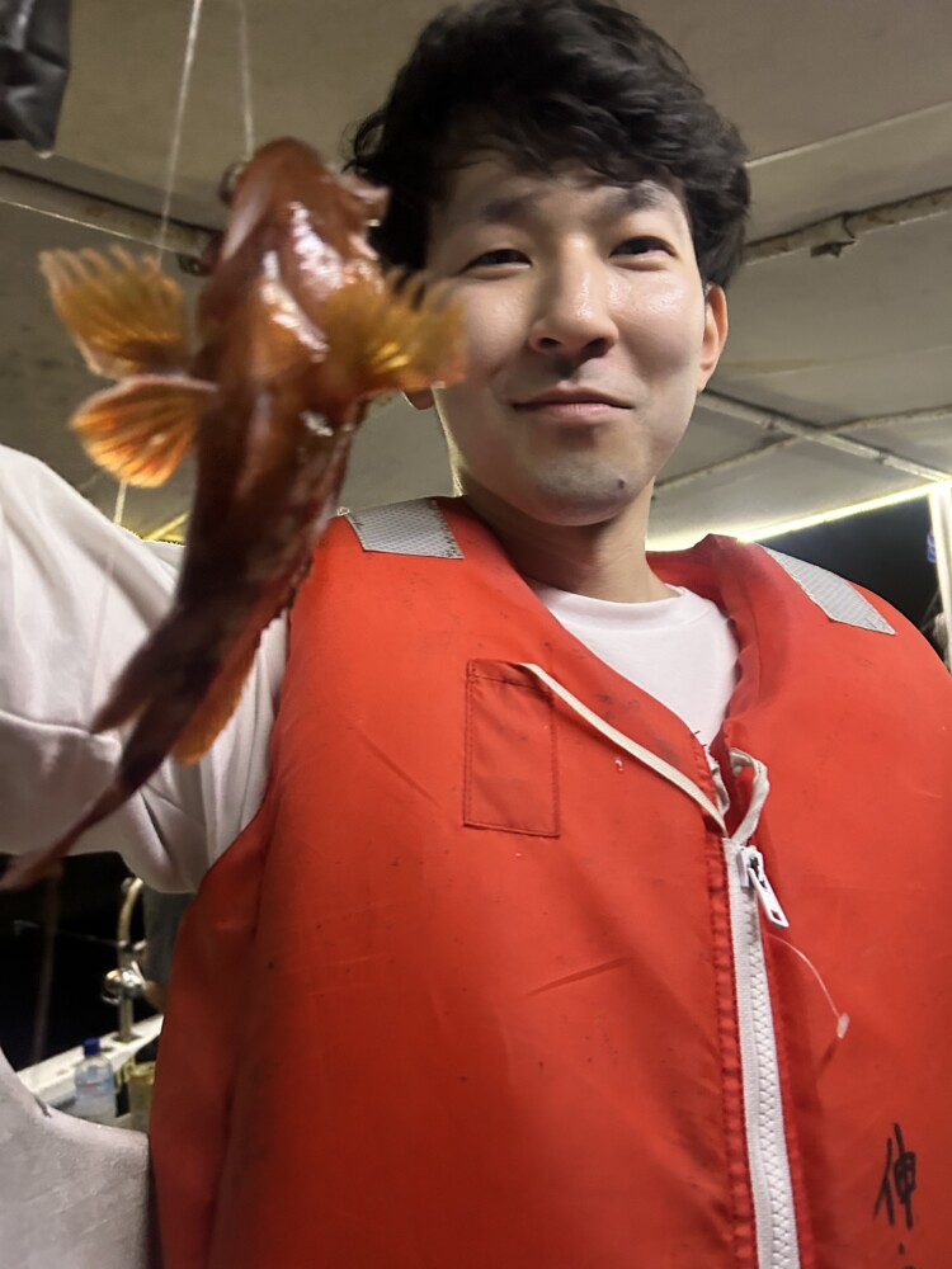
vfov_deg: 67.3
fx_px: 953
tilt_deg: +4.3
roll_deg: +4.1
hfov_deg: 53.1
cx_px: 476
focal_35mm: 26
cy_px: 634
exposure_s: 1/40
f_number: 1.5
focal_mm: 5.7
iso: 640
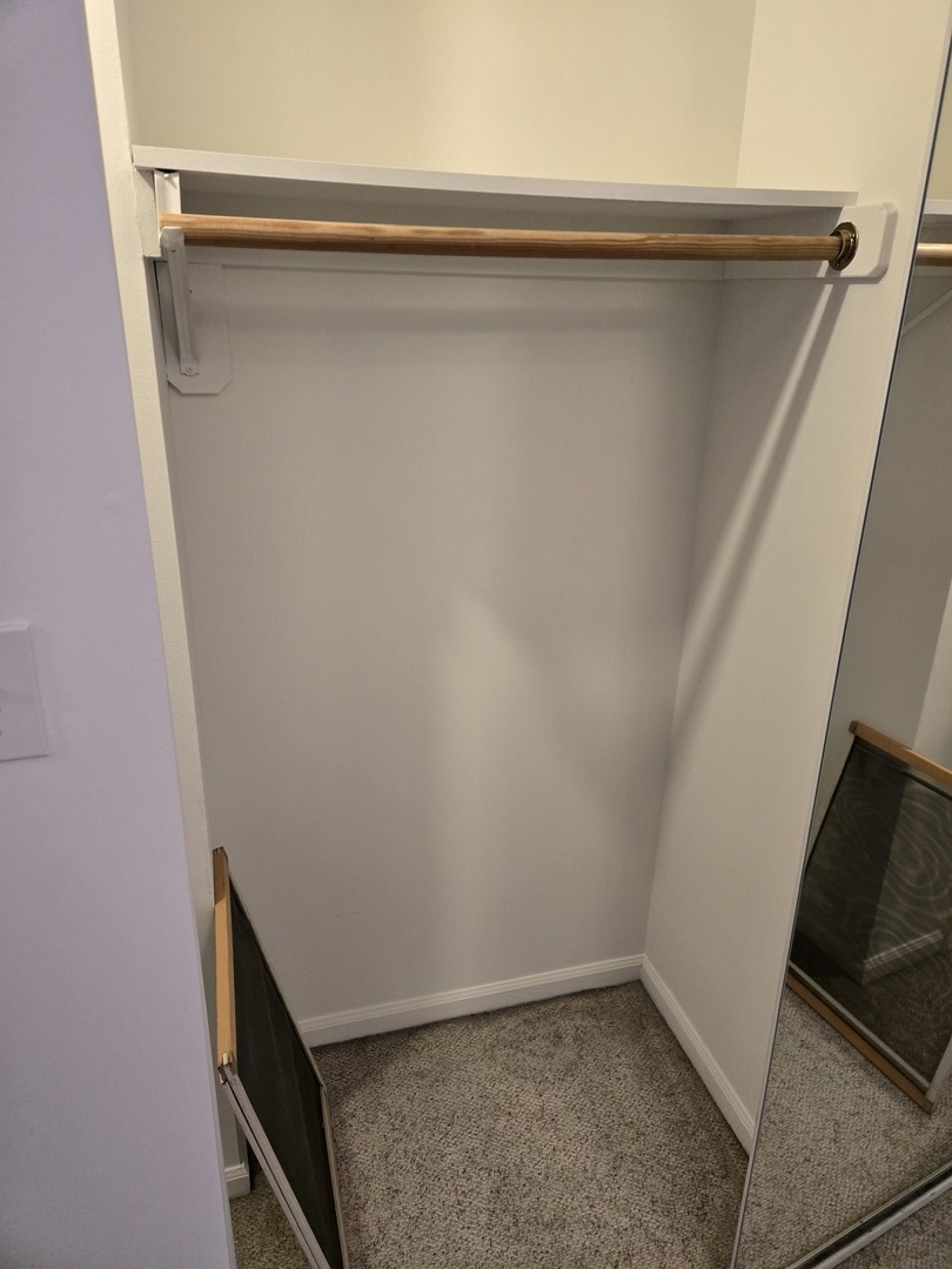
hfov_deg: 58.9
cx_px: 476
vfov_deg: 73.9
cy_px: 634
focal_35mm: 23
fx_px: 843
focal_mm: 5.4
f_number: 1.8
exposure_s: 1/120
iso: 400
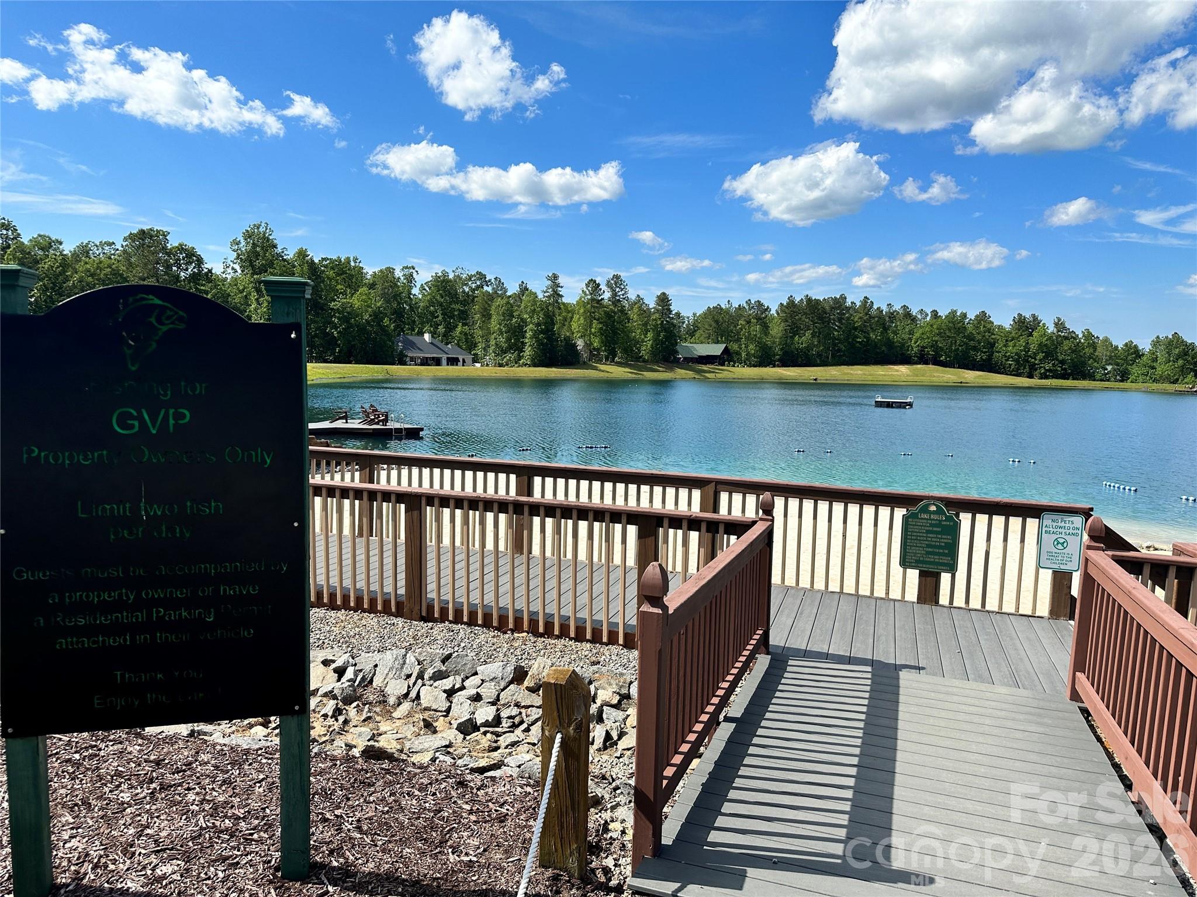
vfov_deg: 56.8
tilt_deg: -6.3
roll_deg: -1.9
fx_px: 830
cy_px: 448
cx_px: 598
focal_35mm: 24
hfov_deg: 71.6
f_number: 1.78
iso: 80
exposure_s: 1/5000
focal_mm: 6.86
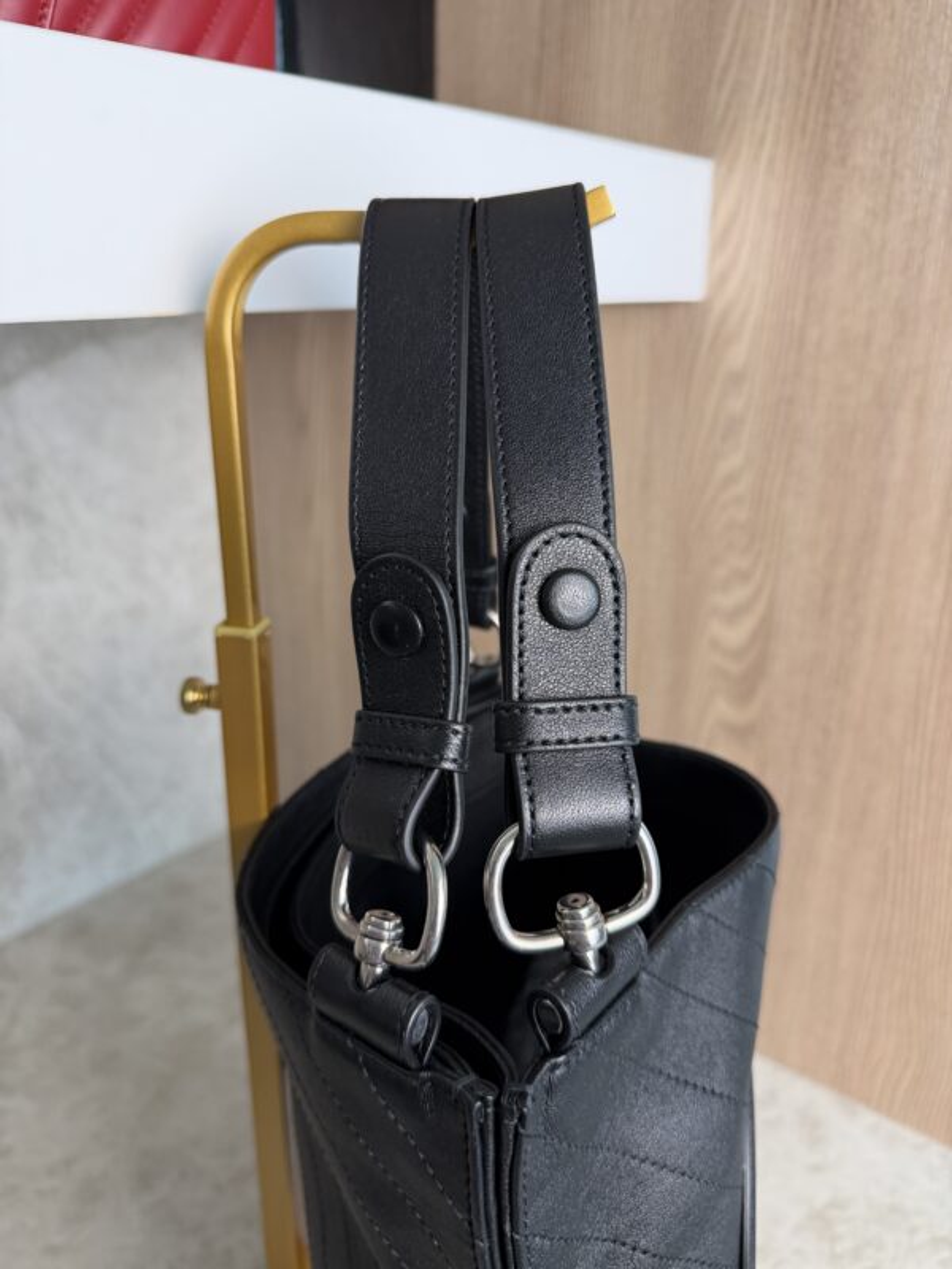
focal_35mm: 24
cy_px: 634
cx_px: 476
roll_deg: -0.8
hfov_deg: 56.8
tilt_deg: -20.5
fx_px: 880
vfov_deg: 71.6
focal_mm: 6.76
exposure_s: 1/120
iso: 160
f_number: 1.78
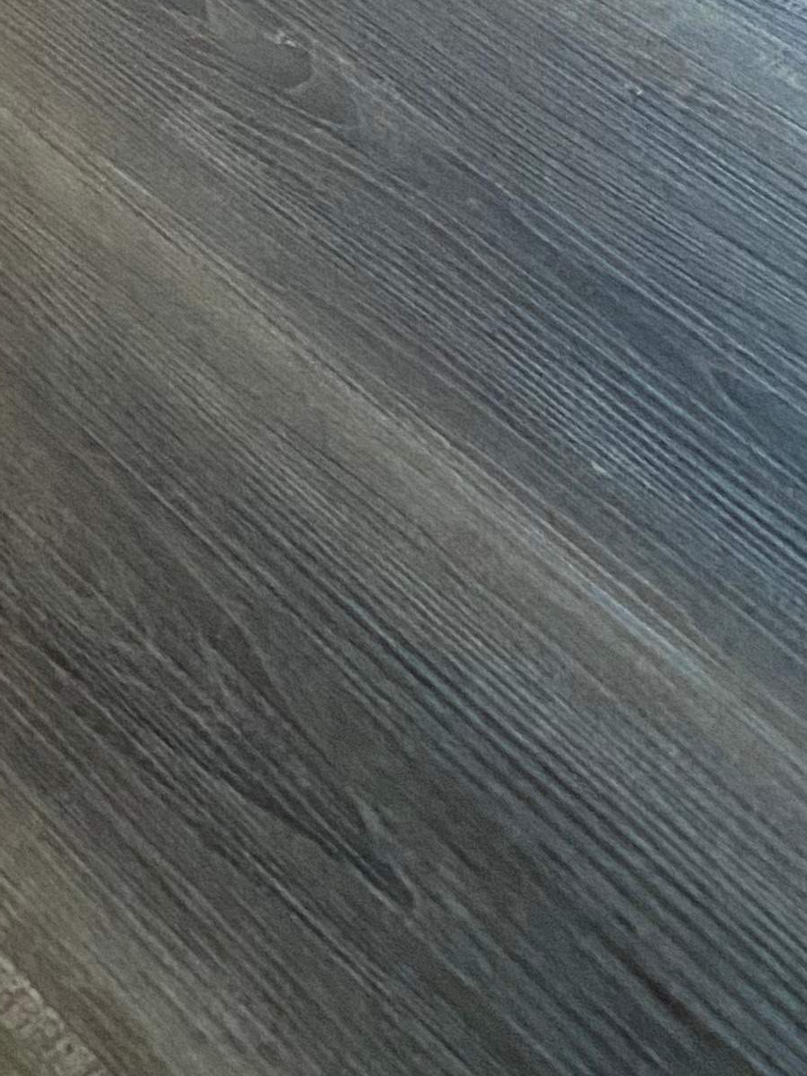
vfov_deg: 19.2
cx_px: -462
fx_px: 2704
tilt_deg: -26.9
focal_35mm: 87
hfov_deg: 15.4
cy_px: -609
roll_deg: +2.6
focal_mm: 4.25
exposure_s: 1/60
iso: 400
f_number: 1.8
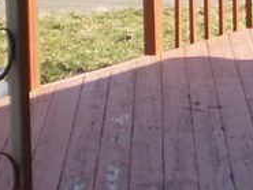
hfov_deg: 9.6
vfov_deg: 7.4
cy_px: -48
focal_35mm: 199
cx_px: 420
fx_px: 1455
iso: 64
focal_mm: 6.3
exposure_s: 1/400
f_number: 3.1
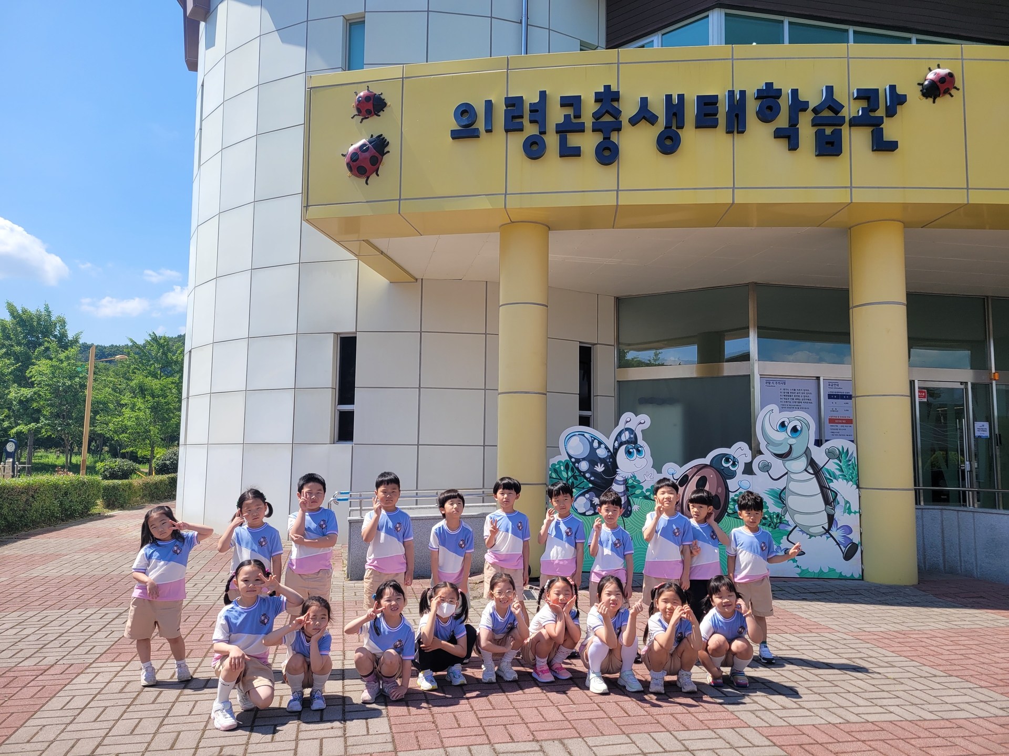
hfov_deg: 67.3
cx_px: 504
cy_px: 378
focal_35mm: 26
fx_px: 758
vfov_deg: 53.1
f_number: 1.8
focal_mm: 5.4
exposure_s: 1/2128
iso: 40
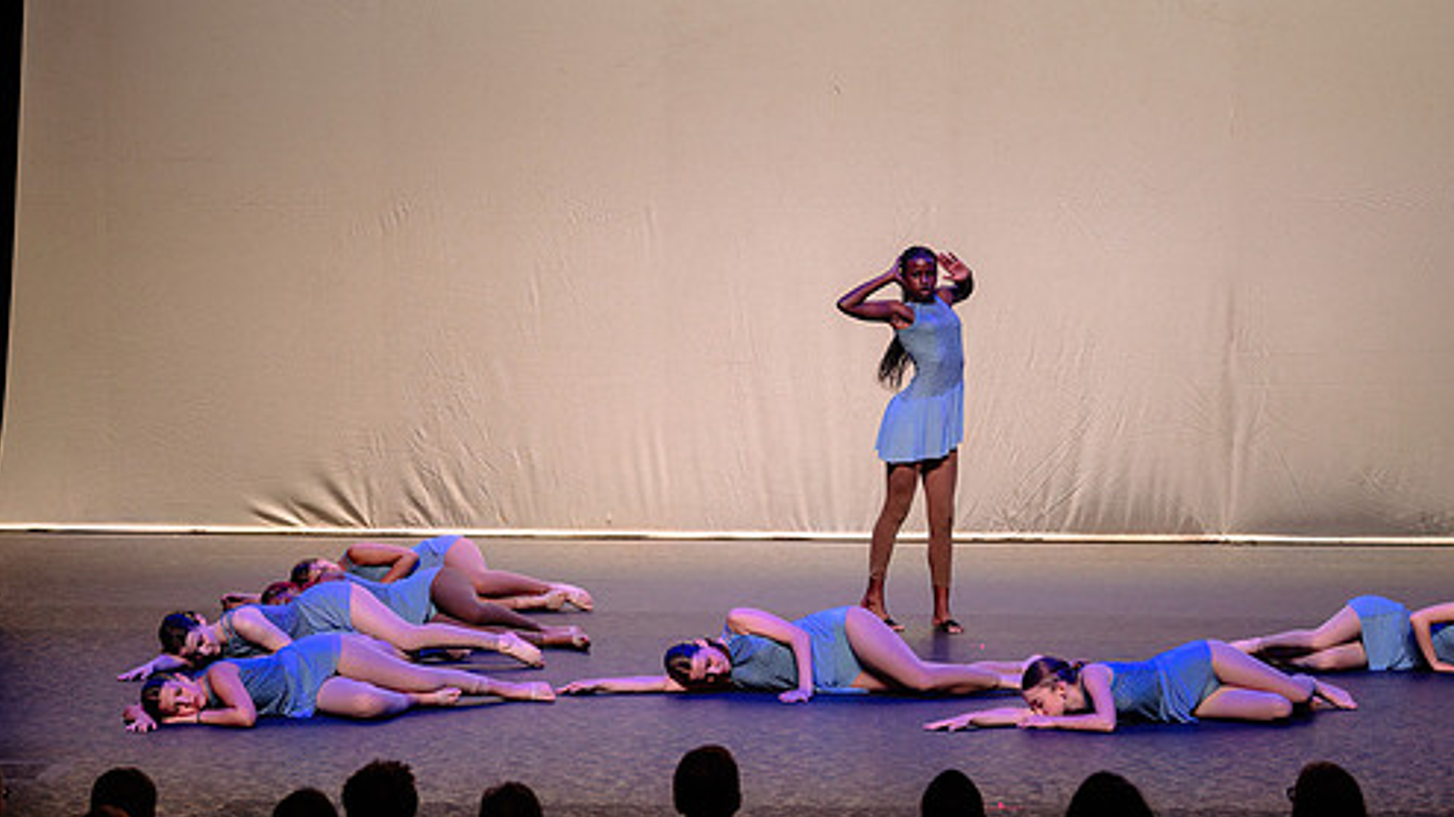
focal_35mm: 115
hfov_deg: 18.6
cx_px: 828
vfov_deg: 10.5
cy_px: 429
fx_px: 4432
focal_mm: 80
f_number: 2.8
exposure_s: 1/500
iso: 1250
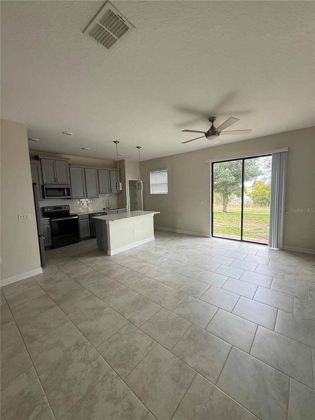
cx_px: 158
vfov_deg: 102.1
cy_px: 210
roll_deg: +1.1
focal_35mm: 14
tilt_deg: -4.3
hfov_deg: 85.7
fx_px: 170
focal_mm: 2.22
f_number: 2.2
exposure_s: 1/99
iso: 64
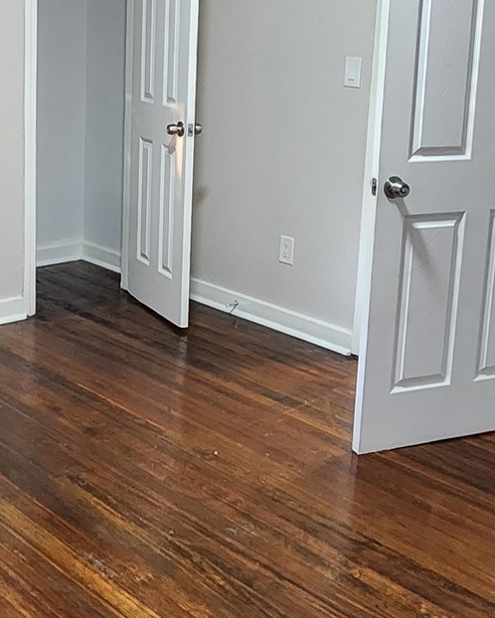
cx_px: 165
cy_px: 198
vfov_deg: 39.0
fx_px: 860
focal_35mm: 47
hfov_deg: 31.8
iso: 400
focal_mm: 2.2
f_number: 2.2
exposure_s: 1/30
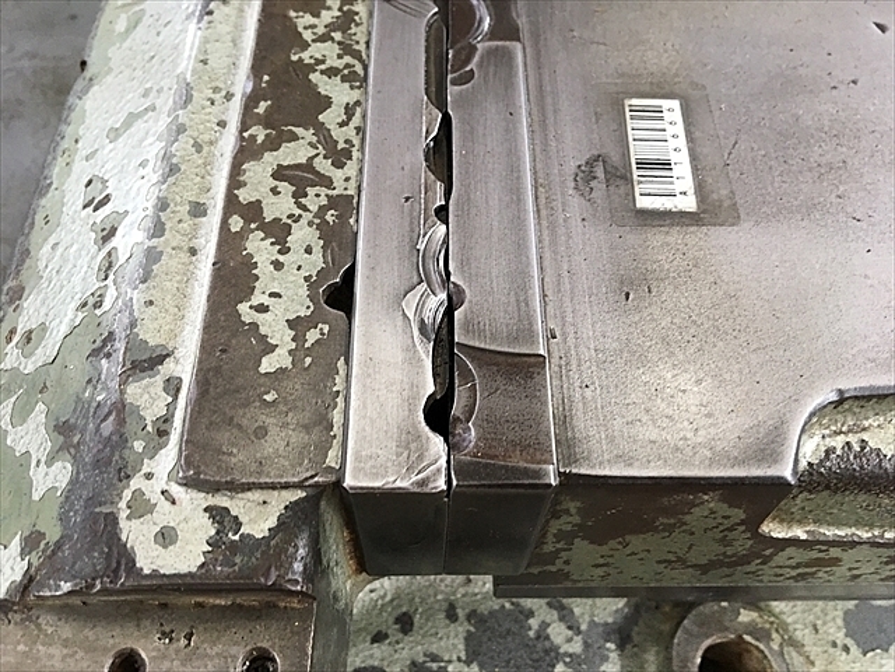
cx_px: 448
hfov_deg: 61.7
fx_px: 750
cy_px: 336
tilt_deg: -57.7
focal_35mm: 29
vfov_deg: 48.2
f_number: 2.2
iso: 40
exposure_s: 1/30
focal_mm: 4.15
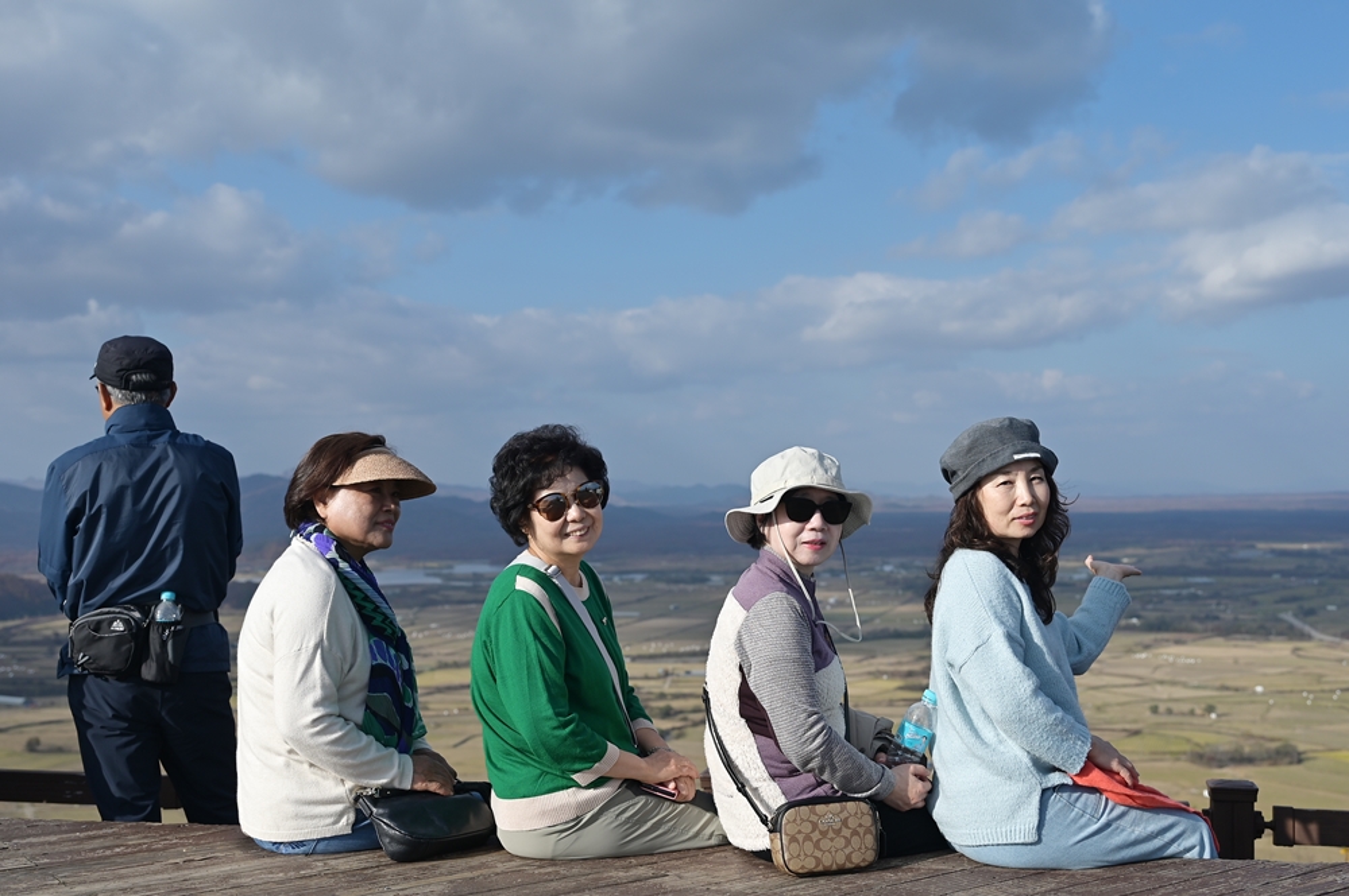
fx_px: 1292
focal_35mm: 34
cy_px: 448
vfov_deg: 38.3
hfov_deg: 55.1
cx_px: 674
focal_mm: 34.5
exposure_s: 1/1250
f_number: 4
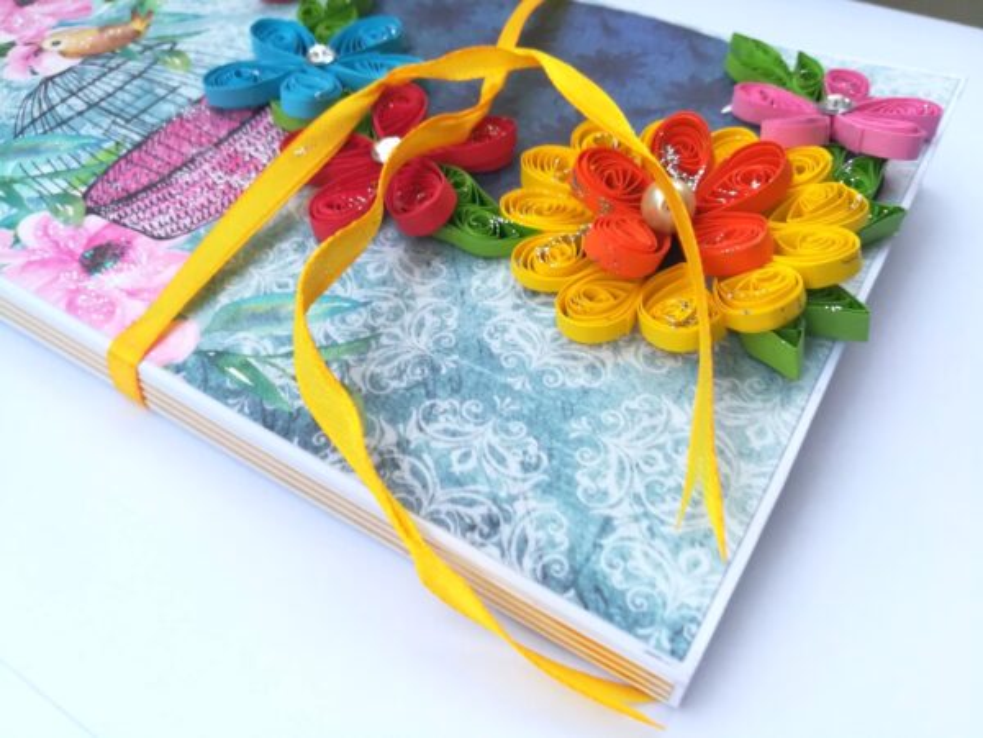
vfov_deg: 53.1
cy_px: 369
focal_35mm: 26
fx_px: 738
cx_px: 492
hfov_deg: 67.3
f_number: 2.2
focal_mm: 3.83
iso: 80
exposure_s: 1/33.3
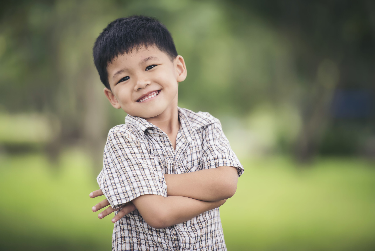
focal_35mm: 200
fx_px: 2084
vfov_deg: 6.9
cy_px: 126
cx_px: 188
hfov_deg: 10.3
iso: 400
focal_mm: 200
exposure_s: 1/320
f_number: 2.8
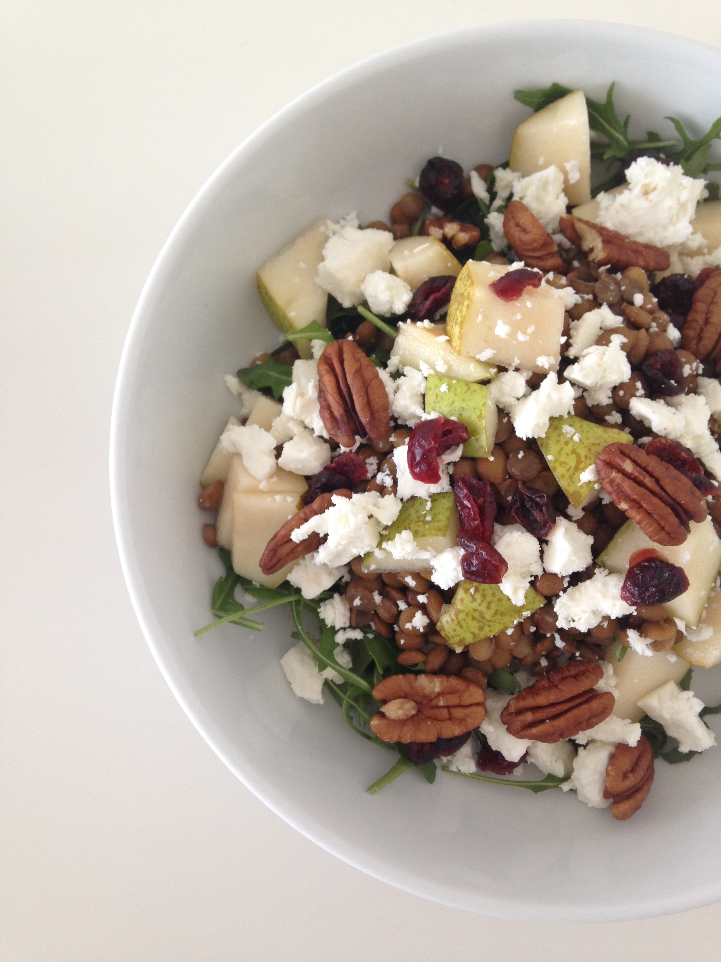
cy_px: 481
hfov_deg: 42.9
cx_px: 360
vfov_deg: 55.4
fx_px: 916
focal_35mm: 33
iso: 100
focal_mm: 4.12
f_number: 2.4
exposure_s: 1/20
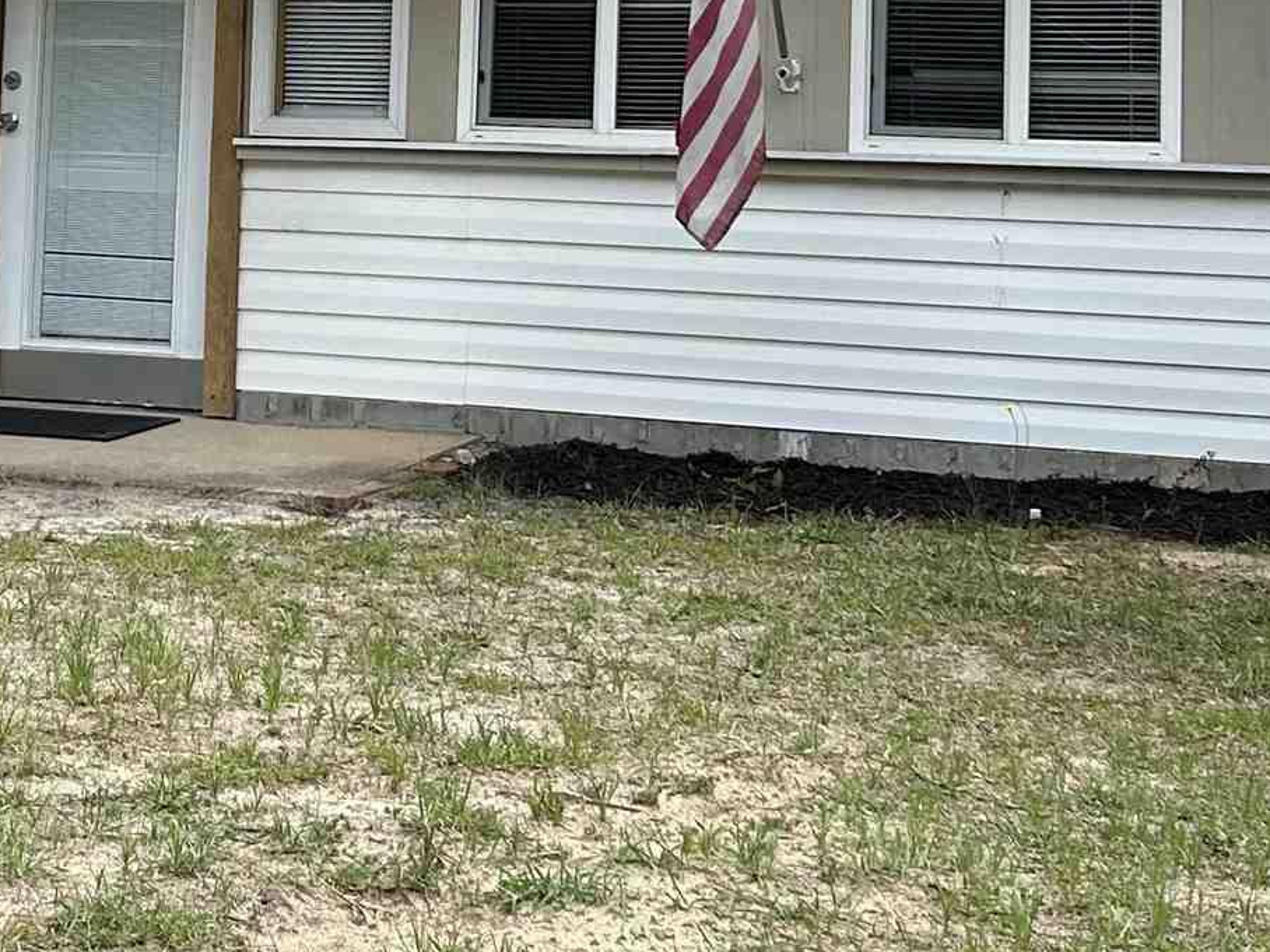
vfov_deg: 16.3
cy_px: -95
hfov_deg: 22.0
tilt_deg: +6.3
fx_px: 3229
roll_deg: -1.0
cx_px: 281
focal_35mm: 88
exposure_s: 1/2915
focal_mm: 5.7
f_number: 1.5
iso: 50
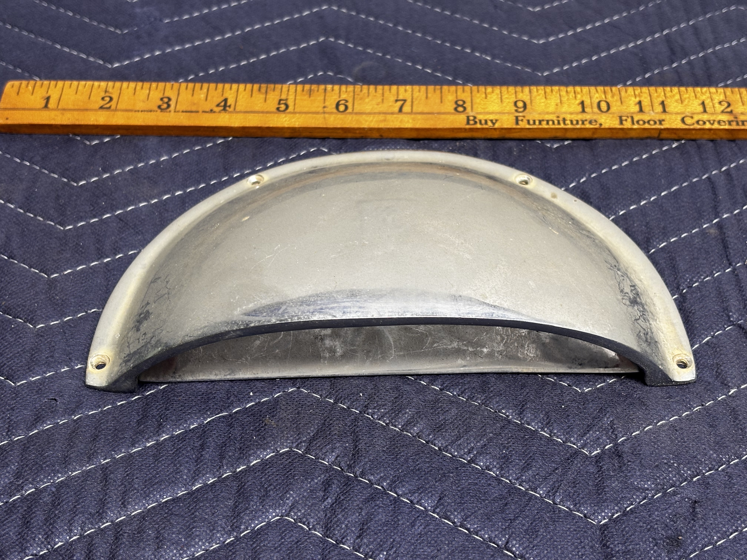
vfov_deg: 28.0
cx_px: 374
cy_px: 280
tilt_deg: -45.6
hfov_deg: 36.8
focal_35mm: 52
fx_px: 1122
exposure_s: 1/60
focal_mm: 5.96
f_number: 1.6
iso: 64
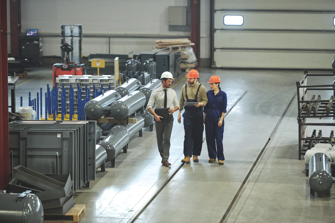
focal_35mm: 155
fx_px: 1442
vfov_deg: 8.9
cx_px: 168
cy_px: 112
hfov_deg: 13.2
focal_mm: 155
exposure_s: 1/100
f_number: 2.8
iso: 800
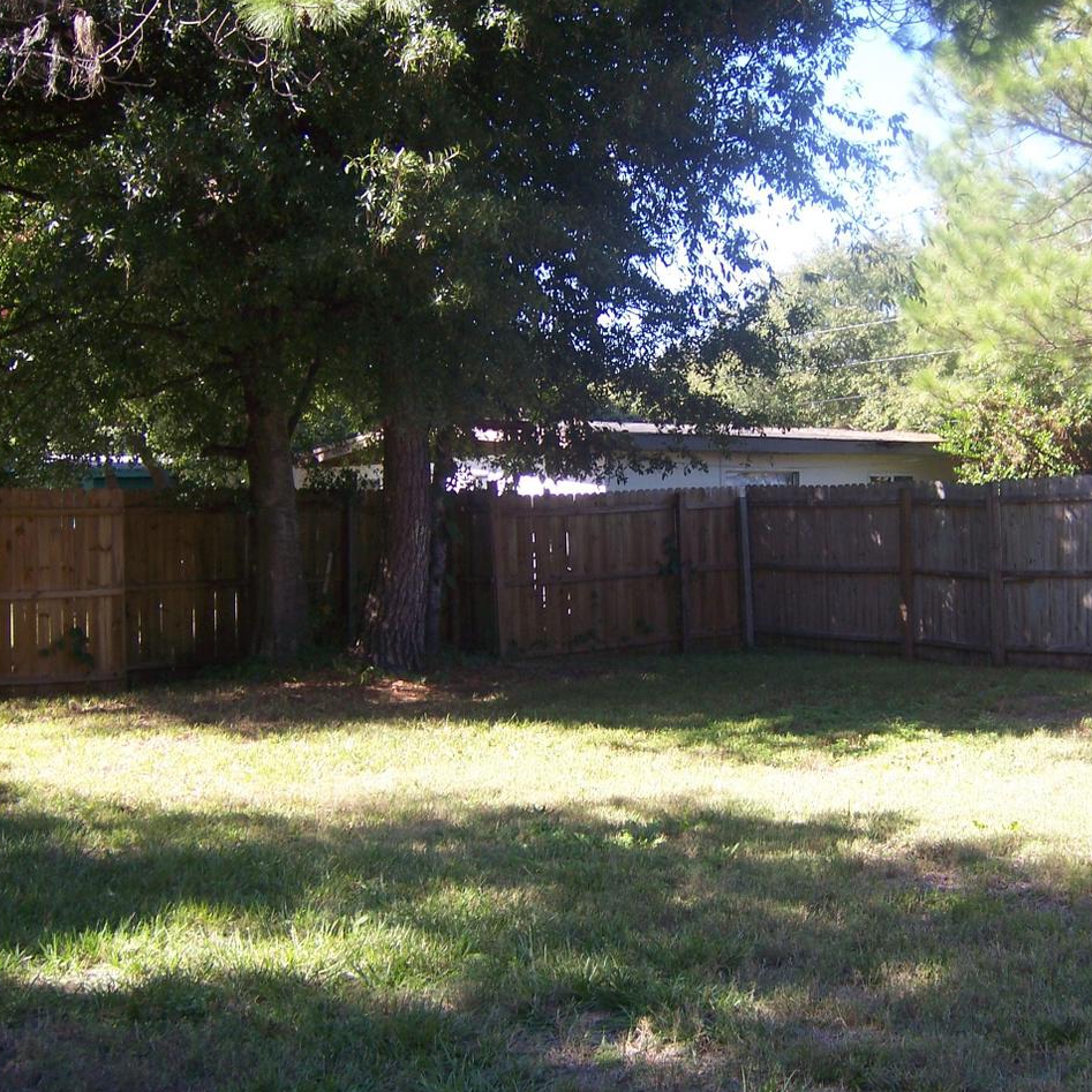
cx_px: 628
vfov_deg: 39.2
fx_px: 1535
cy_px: 543
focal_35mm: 43
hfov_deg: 39.1
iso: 80
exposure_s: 1/200
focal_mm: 6.2
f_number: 2.8
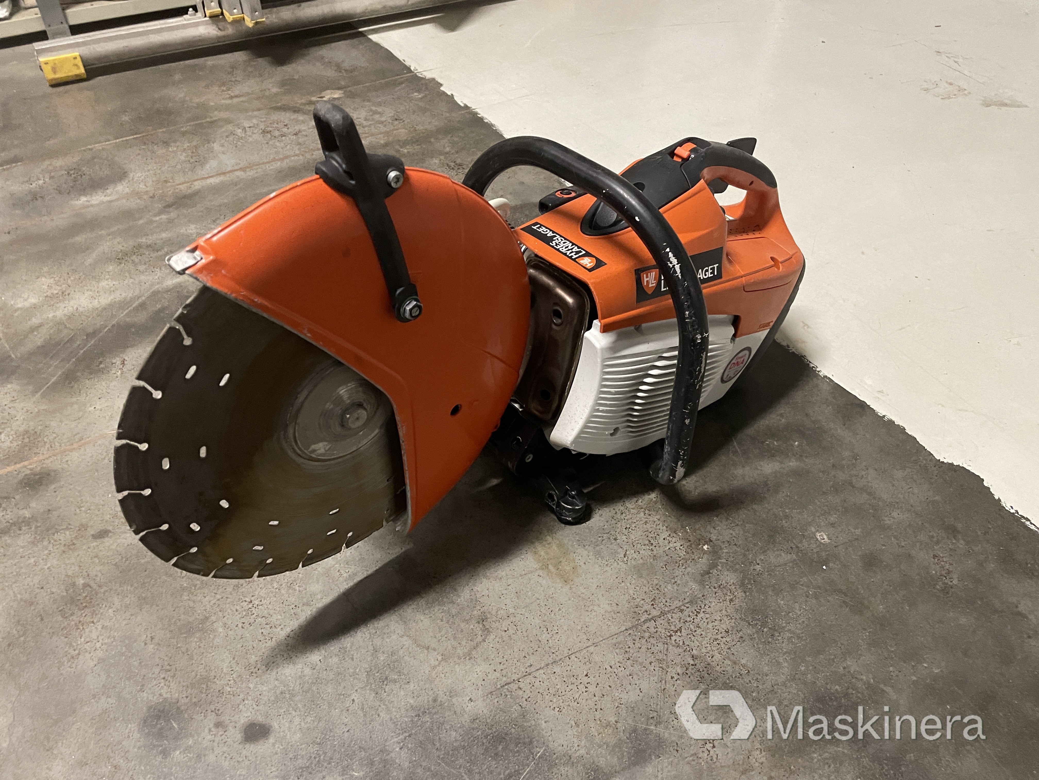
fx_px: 780
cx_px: 520
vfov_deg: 53.1
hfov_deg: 67.3
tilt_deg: -44.4
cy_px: 390
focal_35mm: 26
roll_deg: +0.5
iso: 400
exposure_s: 1/33
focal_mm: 4.2
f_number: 1.6
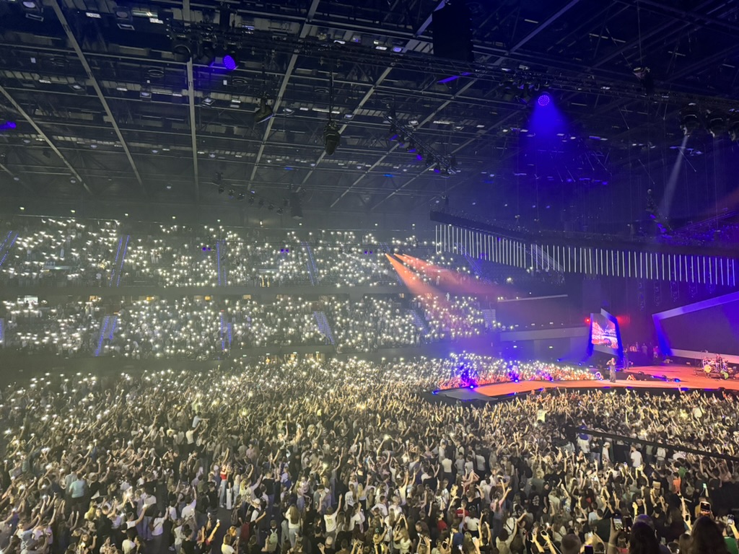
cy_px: 277
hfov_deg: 71.6
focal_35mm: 24
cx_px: 370
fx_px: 512
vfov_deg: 56.8
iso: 800
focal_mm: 6.86
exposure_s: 1/53
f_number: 1.78
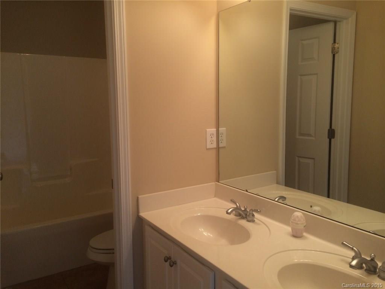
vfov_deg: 46.8
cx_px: 192
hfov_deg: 60.0
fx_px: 334
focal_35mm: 30
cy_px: 144
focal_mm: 4.12
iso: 64
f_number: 2.2
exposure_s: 1/30
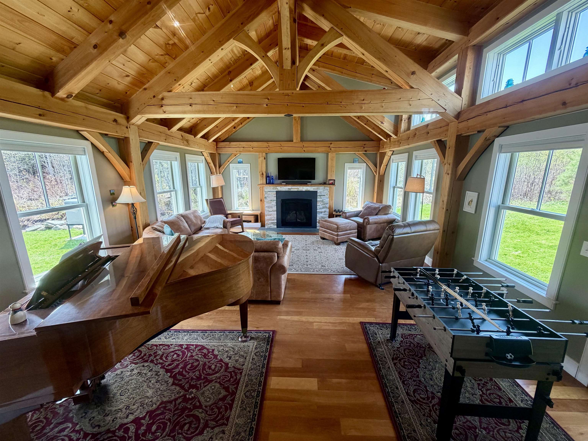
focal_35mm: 14
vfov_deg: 85.7
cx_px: 294
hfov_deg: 102.1
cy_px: 220
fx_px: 238
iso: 160
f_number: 2.2
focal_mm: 2.22
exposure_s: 1/120
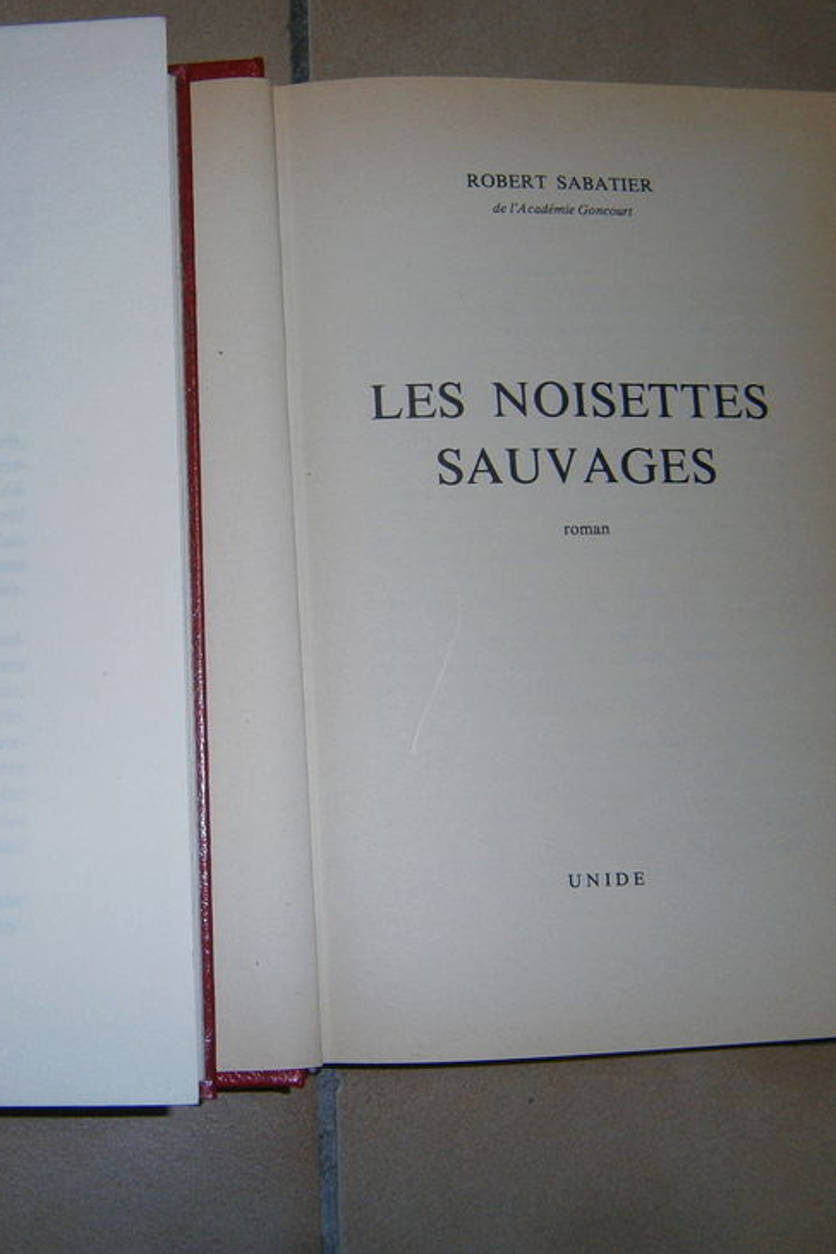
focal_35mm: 37
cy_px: 624
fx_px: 1289
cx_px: 179
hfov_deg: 34.9
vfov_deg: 51.9
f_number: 2.8
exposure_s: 1/30
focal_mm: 4.7
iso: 125
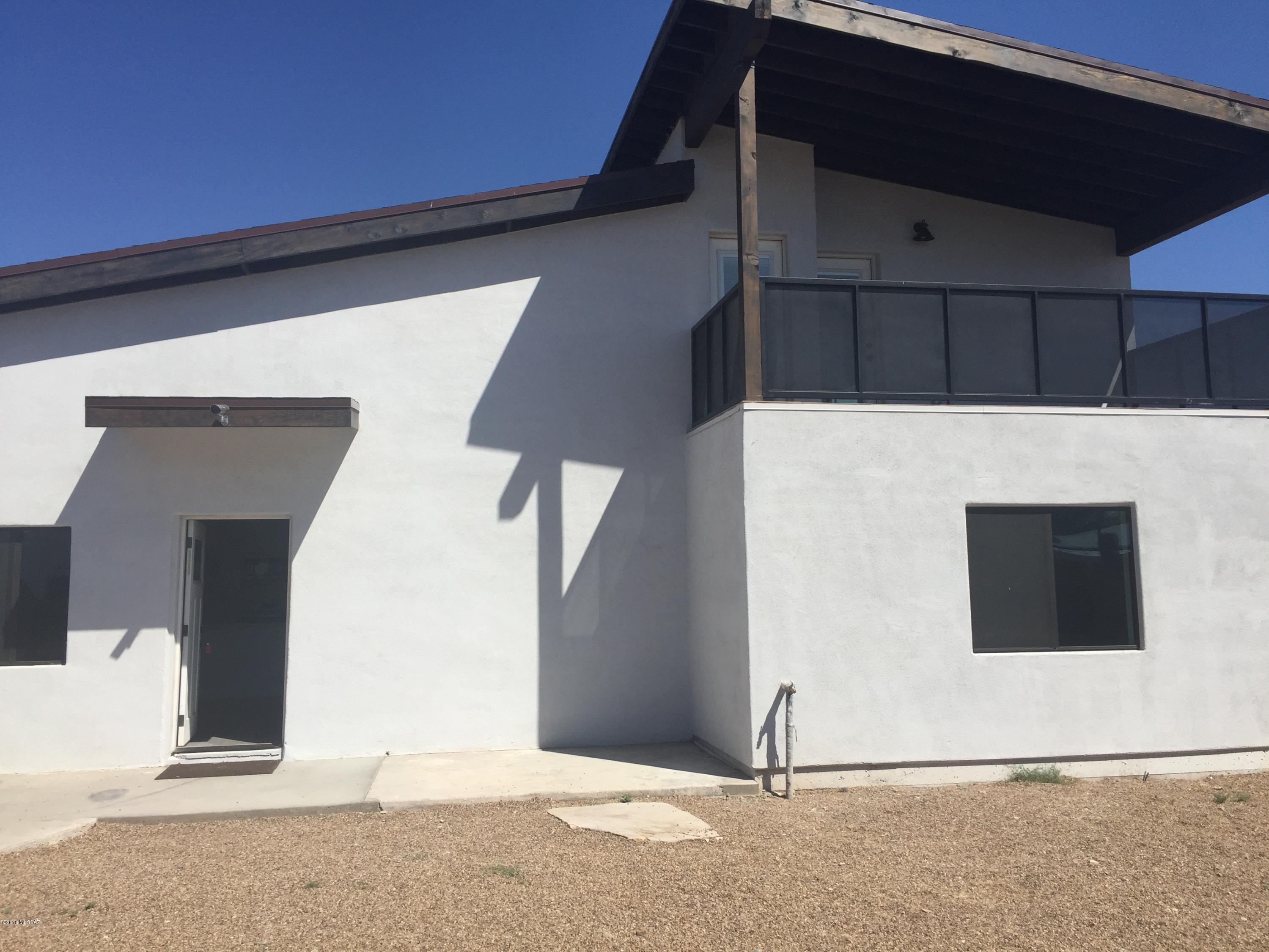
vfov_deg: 48.2
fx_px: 1063
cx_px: 634
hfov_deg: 61.7
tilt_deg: +6.2
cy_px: 476
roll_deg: +0.3
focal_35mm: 29
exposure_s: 1/3300
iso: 32
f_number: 2.2
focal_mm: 4.15
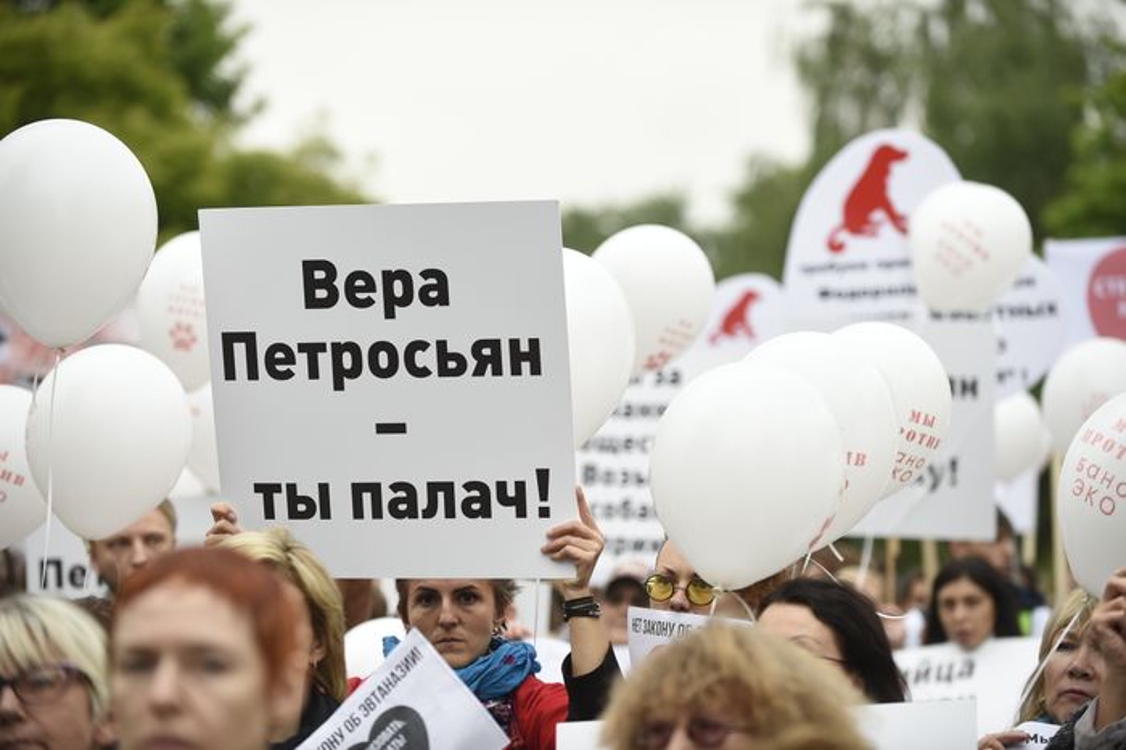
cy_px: 375
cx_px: 563
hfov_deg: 17.6
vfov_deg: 11.8
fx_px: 3626
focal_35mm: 116
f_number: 4
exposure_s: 1/400
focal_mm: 116
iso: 800
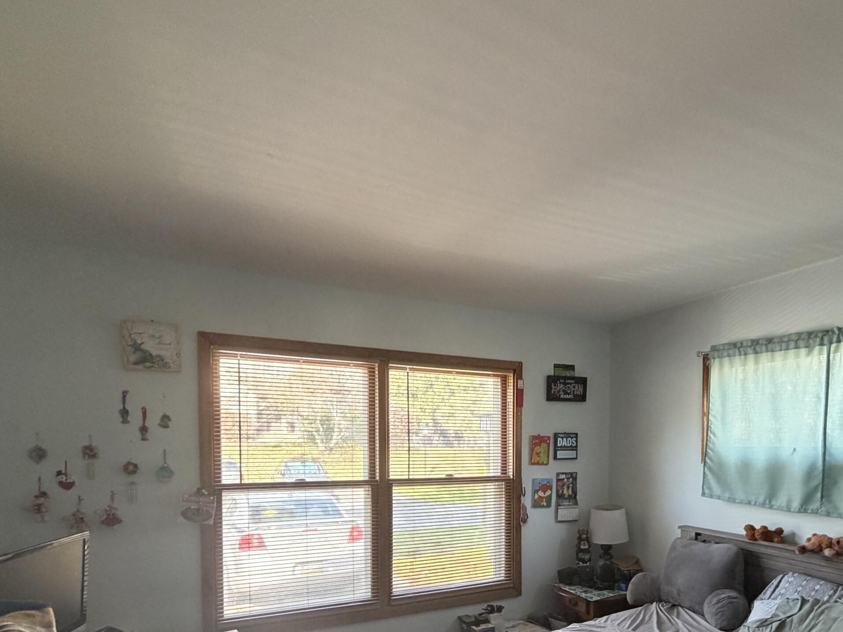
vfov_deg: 58.3
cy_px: 466
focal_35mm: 22
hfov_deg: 75.6
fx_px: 536
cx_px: 503
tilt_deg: -1.4
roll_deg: +1.0
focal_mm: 2.22
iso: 320
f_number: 2.2
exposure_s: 1/81
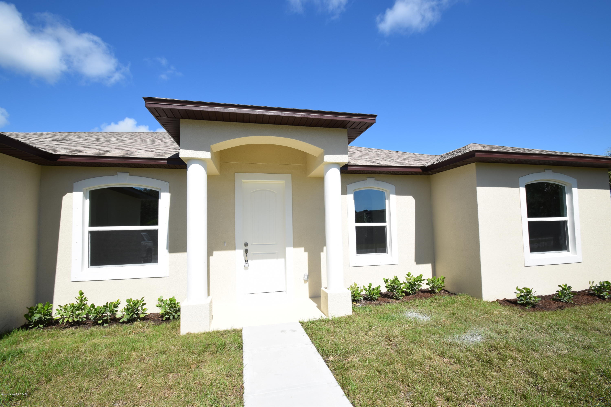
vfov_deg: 77.3
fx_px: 255
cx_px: 306
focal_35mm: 15
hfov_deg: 100.4
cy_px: 204
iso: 200
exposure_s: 1/400
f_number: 10
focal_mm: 10
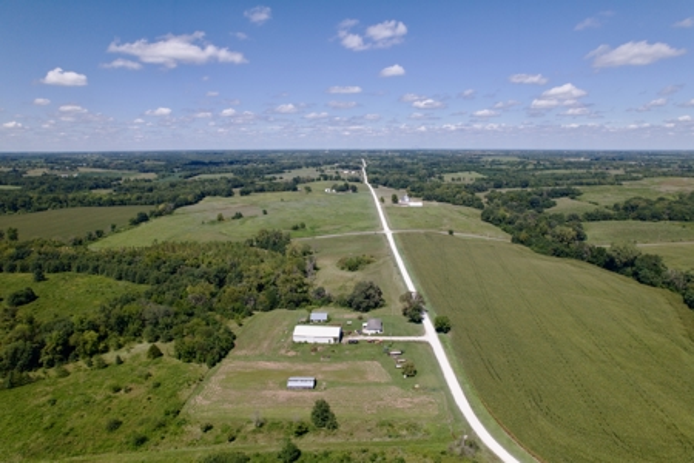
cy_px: 232
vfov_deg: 57.2
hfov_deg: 78.6
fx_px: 424
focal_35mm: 22
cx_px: 347
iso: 100
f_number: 2.8
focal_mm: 8.38
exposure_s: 1/120
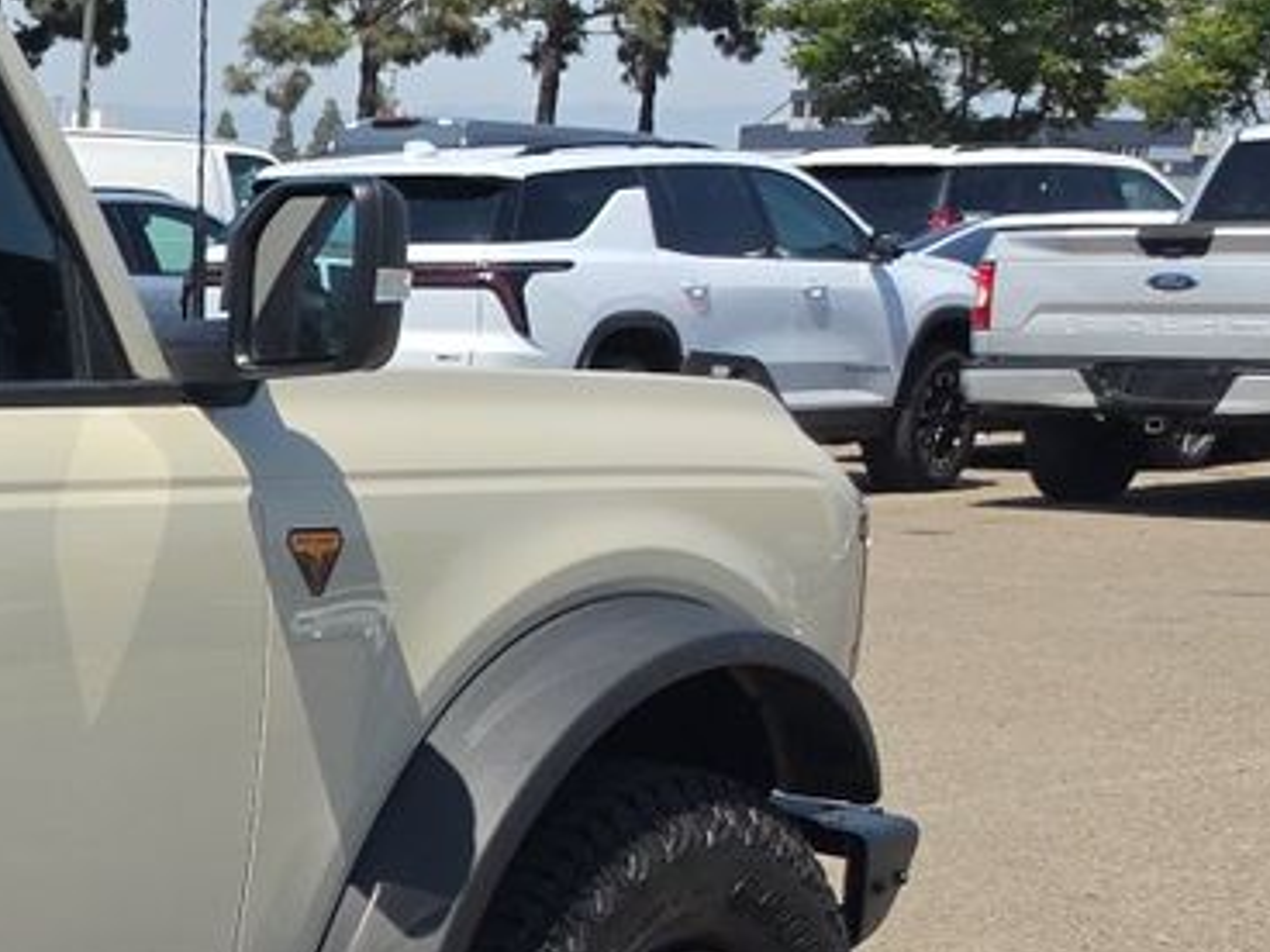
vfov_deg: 14.6
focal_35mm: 100
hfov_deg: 15.0
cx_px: -1446
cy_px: 945
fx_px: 3669
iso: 64
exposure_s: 1/5605
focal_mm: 6.5
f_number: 1.4
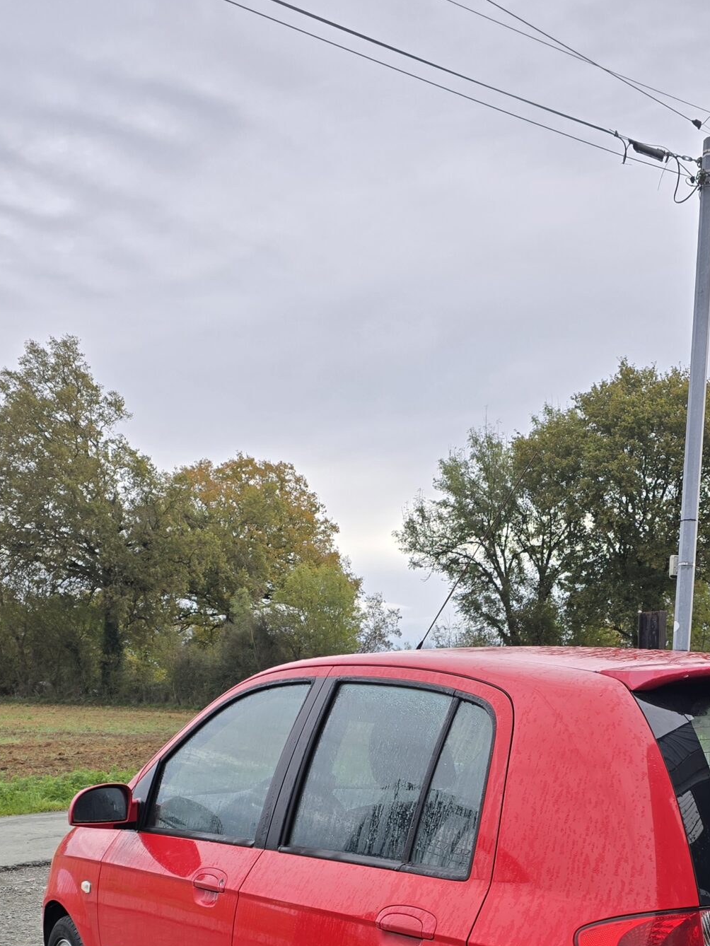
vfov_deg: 39.1
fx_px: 1203
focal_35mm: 44
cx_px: 521
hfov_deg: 32.3
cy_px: 897
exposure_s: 1/199
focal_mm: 6.3
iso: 12
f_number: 1.7
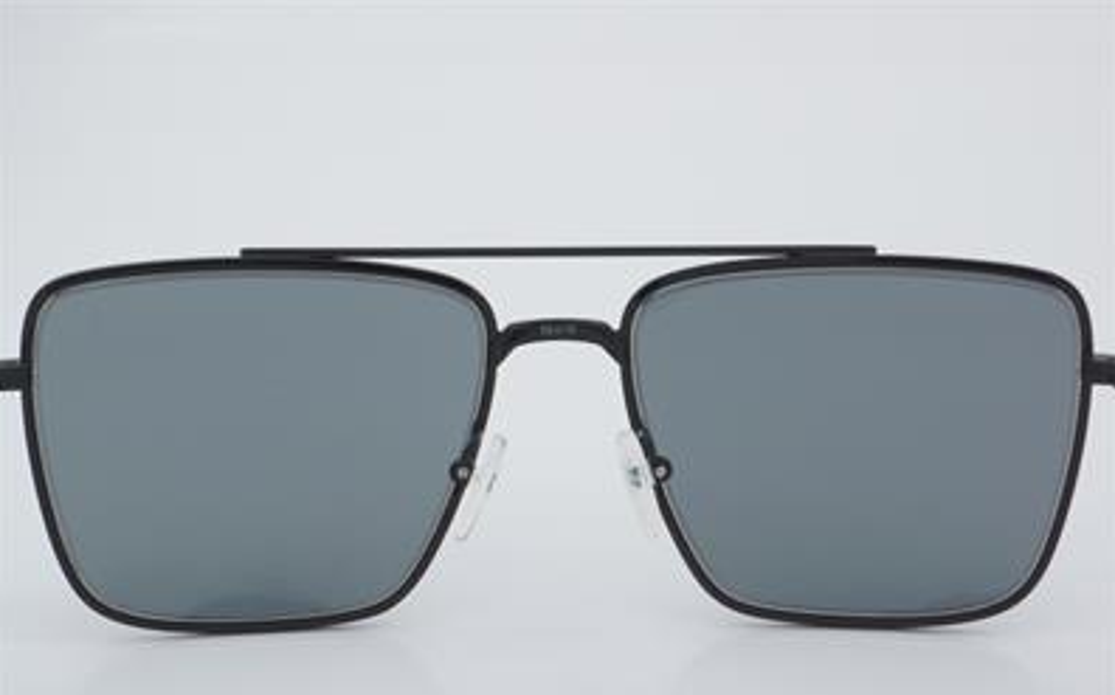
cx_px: 558
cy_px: 371
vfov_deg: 18.7
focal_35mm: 70
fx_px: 2111
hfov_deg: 29.6
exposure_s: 1/4
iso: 100
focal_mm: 45
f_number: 32
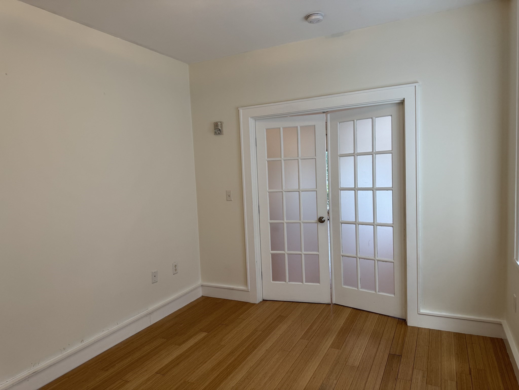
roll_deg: +2.3
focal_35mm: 24
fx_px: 360
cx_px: 260
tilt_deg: -4.3
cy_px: 195
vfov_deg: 56.8
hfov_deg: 71.6
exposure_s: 1/120
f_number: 1.78
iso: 100
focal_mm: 6.76
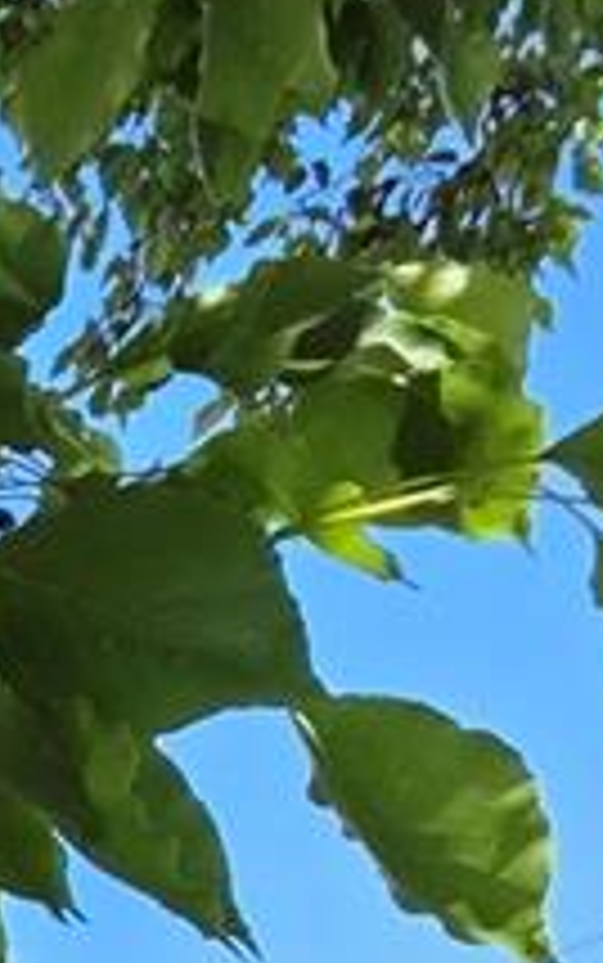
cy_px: 1665
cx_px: -1202
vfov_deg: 21.8
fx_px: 1733
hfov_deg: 11.4
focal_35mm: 66
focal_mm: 2.2
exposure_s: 1/788
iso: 50
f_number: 2.2
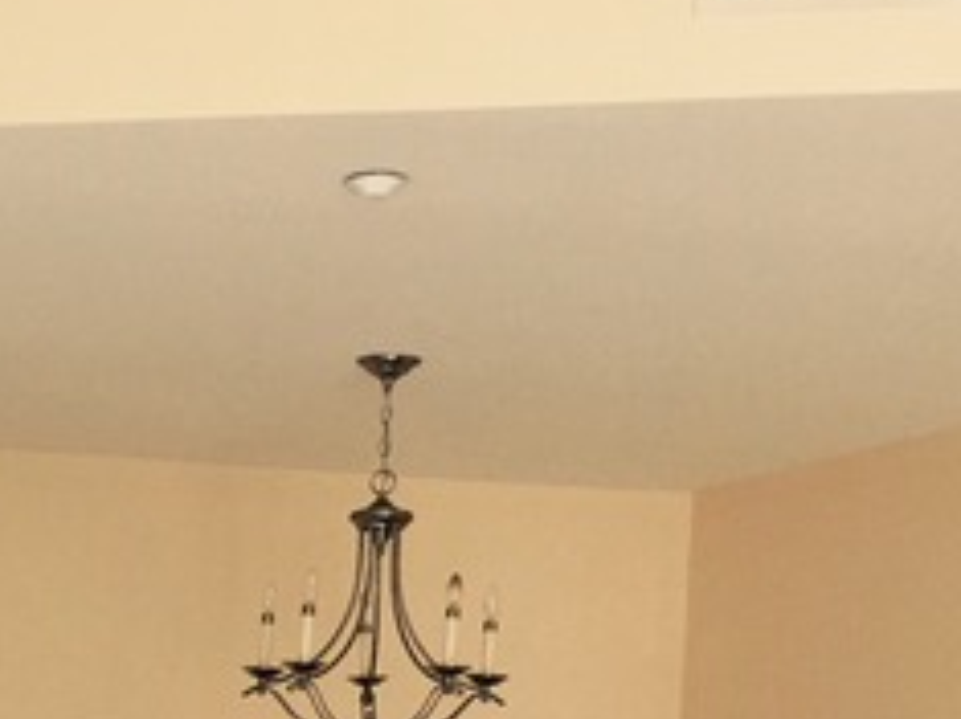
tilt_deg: -0.7
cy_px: 850
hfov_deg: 23.3
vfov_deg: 17.8
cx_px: -78
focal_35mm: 79
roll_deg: -3.3
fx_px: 2192
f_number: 2.2
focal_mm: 4.15
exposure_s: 1/30
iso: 50
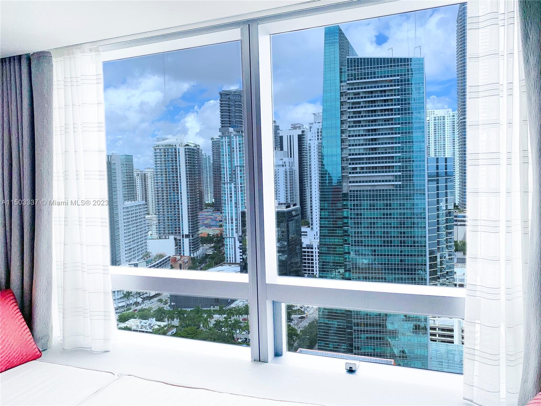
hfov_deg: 67.3
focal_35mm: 26
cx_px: 270
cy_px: 203
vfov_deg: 53.1
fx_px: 406
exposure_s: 1/759
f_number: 1.8
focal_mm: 4.25
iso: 25
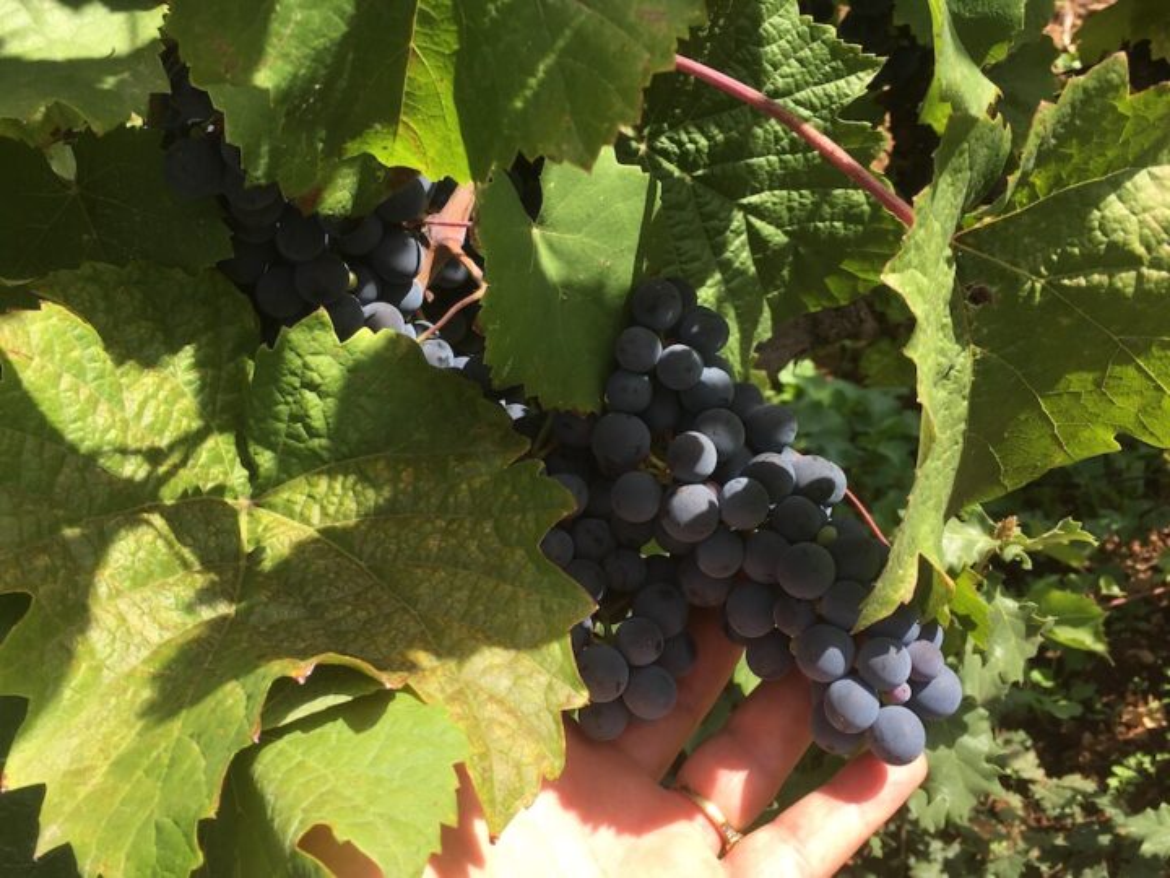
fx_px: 980
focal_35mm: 29
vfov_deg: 48.2
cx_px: 585
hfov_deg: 61.7
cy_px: 439
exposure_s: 1/569
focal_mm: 4.15
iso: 25
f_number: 2.2
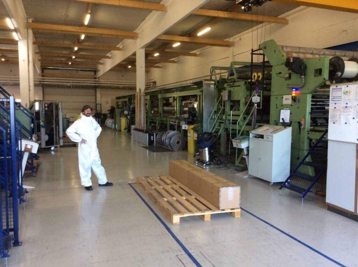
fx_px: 330
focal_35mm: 32
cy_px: 134
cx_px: 179
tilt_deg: -5.3
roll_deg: +0.6
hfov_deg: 56.9
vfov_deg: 44.1
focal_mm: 3.3
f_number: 2.4
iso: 64
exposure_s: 1/24
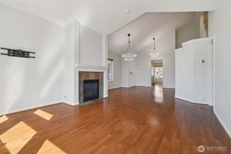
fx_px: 103
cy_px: 77
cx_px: 116
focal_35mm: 16
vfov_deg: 73.8
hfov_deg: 96.7
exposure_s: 1/125
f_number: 8
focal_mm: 16
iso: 1600
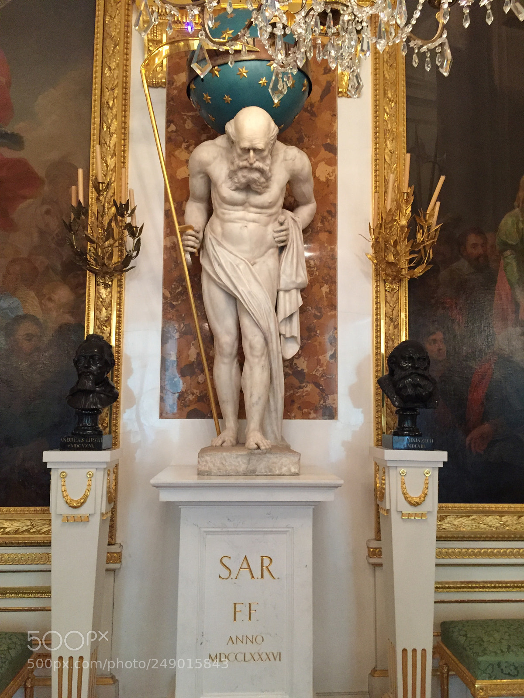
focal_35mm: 29
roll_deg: +0.1
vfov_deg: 61.7
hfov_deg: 48.2
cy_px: 349
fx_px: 585
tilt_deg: +4.0
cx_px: 262
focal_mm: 4.15
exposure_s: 1/33
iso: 250
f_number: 2.2
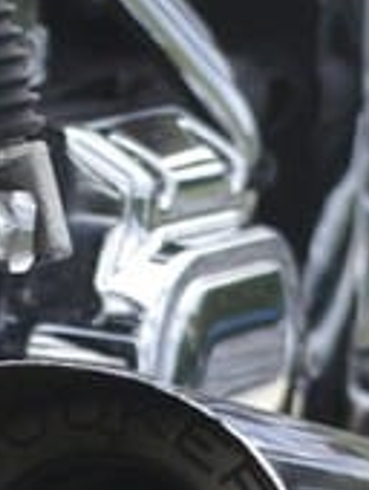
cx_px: 0
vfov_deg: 3.3
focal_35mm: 606
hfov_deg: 2.5
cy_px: -13
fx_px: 8592
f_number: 5
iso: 800
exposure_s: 1/1600
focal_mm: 70
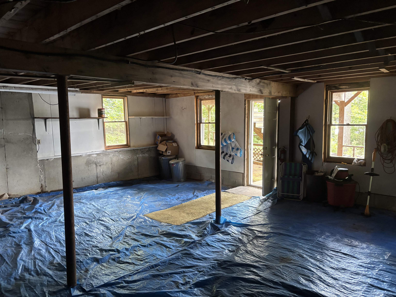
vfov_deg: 53.1
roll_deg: +0.6
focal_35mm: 26
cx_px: 198
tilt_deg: -5.9
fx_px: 297
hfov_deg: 67.3
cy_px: 148
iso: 500
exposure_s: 1/56
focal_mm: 5.96
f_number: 1.6
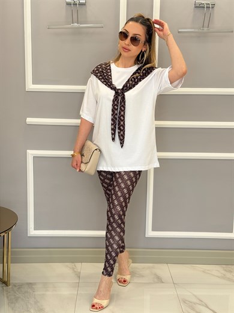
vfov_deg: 39.7
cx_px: 117
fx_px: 433
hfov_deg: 30.3
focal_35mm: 48
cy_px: 156
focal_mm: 6.76
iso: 64
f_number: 1.78
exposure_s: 1/121
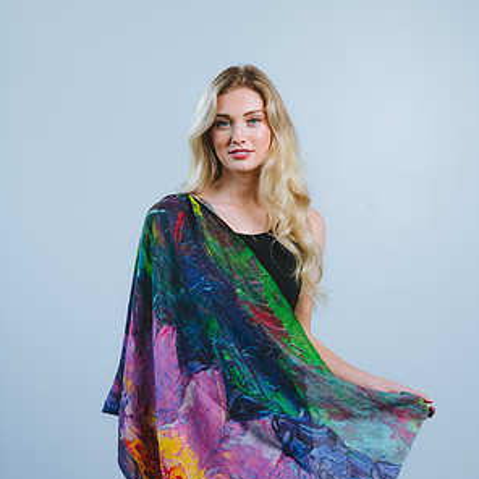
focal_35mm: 110
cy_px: 296
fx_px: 1722
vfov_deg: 15.8
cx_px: 240
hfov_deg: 15.8
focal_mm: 85
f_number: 4
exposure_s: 1/200
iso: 100
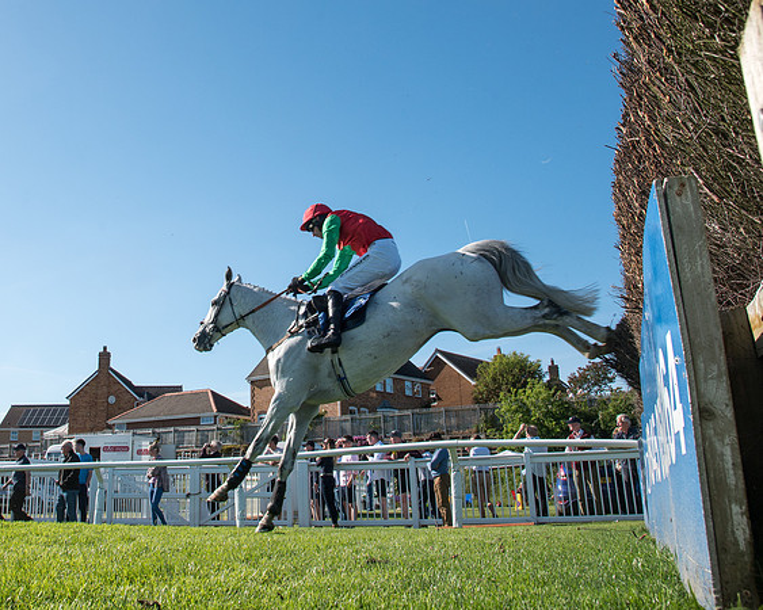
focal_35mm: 36
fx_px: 818
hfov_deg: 48.7
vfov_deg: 40.4
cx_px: 227
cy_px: 201
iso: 500
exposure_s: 1/800
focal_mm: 24
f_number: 8
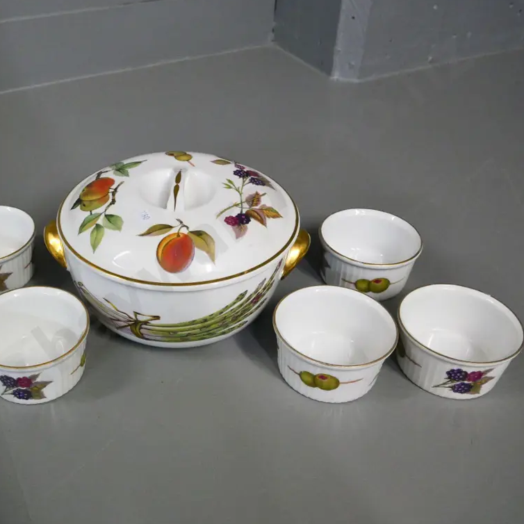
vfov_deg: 46.0
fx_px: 617
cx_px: 180
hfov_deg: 45.4
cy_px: 262
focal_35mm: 36
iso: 3200
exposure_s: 1/125
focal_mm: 15
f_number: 5.6
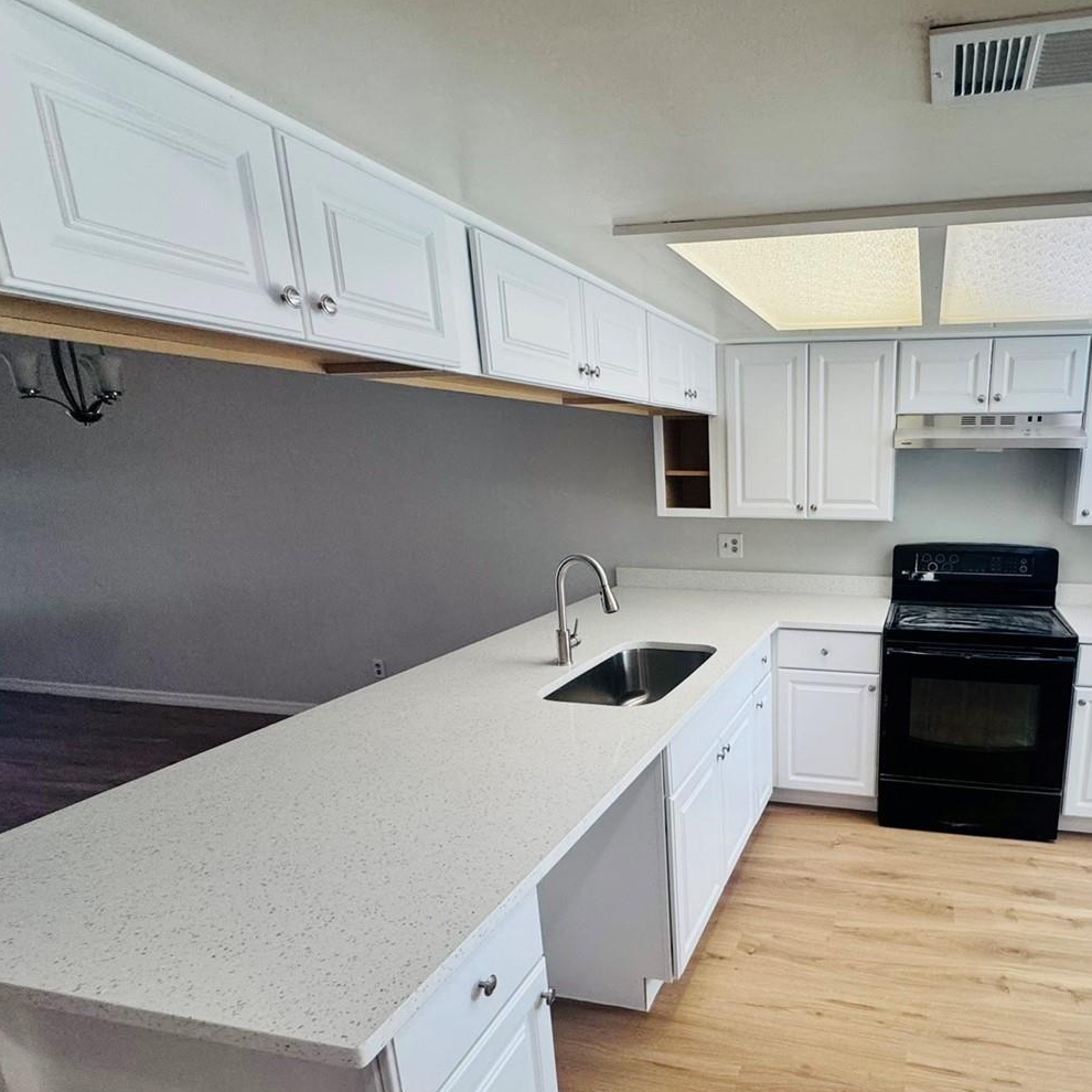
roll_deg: -0.1
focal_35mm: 20
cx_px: 789
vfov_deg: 74.2
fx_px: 714
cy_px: 640
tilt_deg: -15.0
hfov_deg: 70.9
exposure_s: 1/120
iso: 250
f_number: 2.2
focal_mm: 2.22
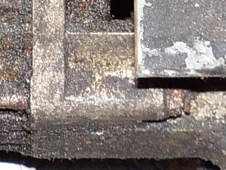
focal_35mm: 136
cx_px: 73
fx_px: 888
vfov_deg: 10.6
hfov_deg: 14.5
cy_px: -57
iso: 200
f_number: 3.3
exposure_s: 1/30
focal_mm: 4.1
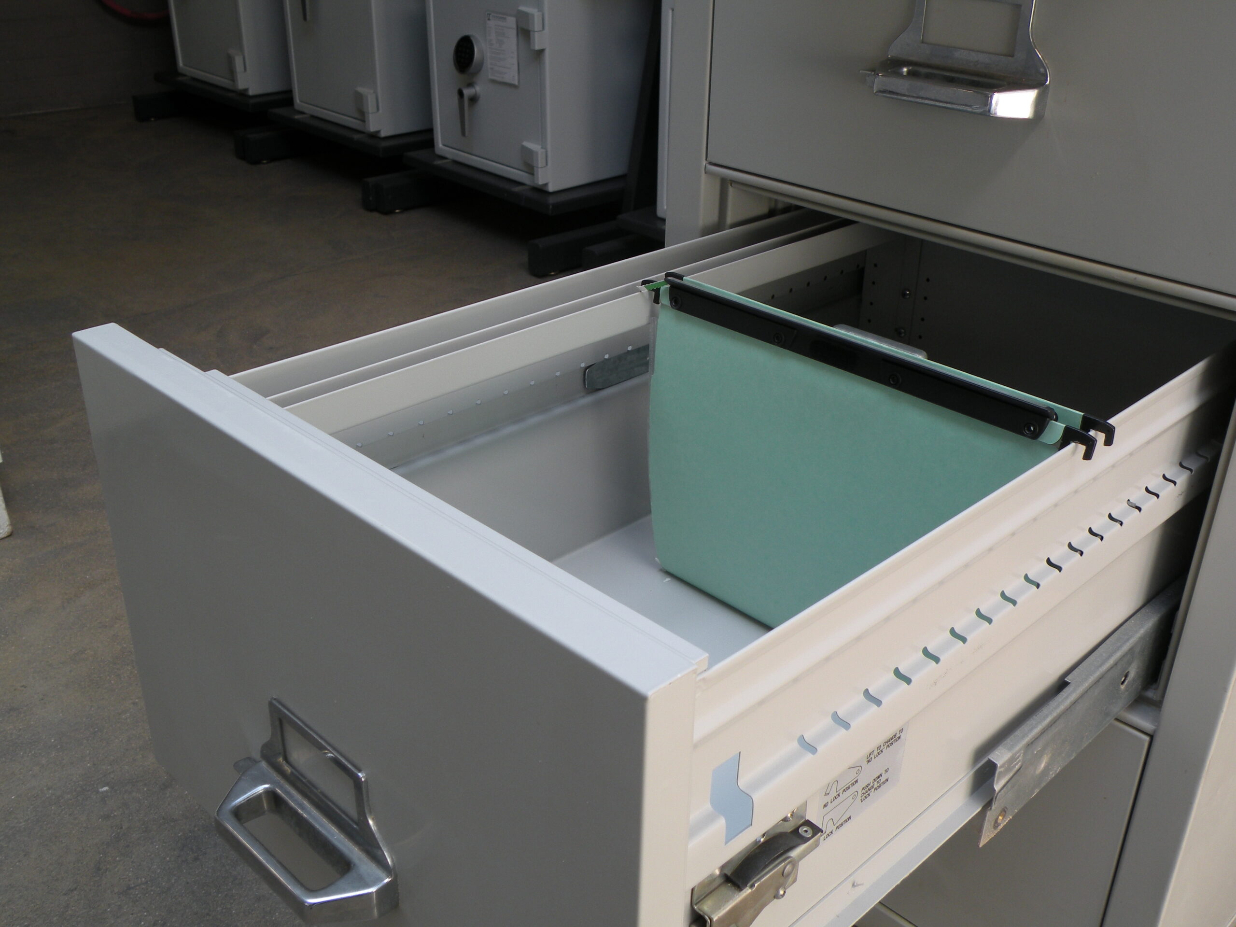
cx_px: 618
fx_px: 1178
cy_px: 464
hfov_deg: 55.4
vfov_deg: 42.9
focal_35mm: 33
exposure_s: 1/61.2
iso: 64
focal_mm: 5.8
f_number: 3.5
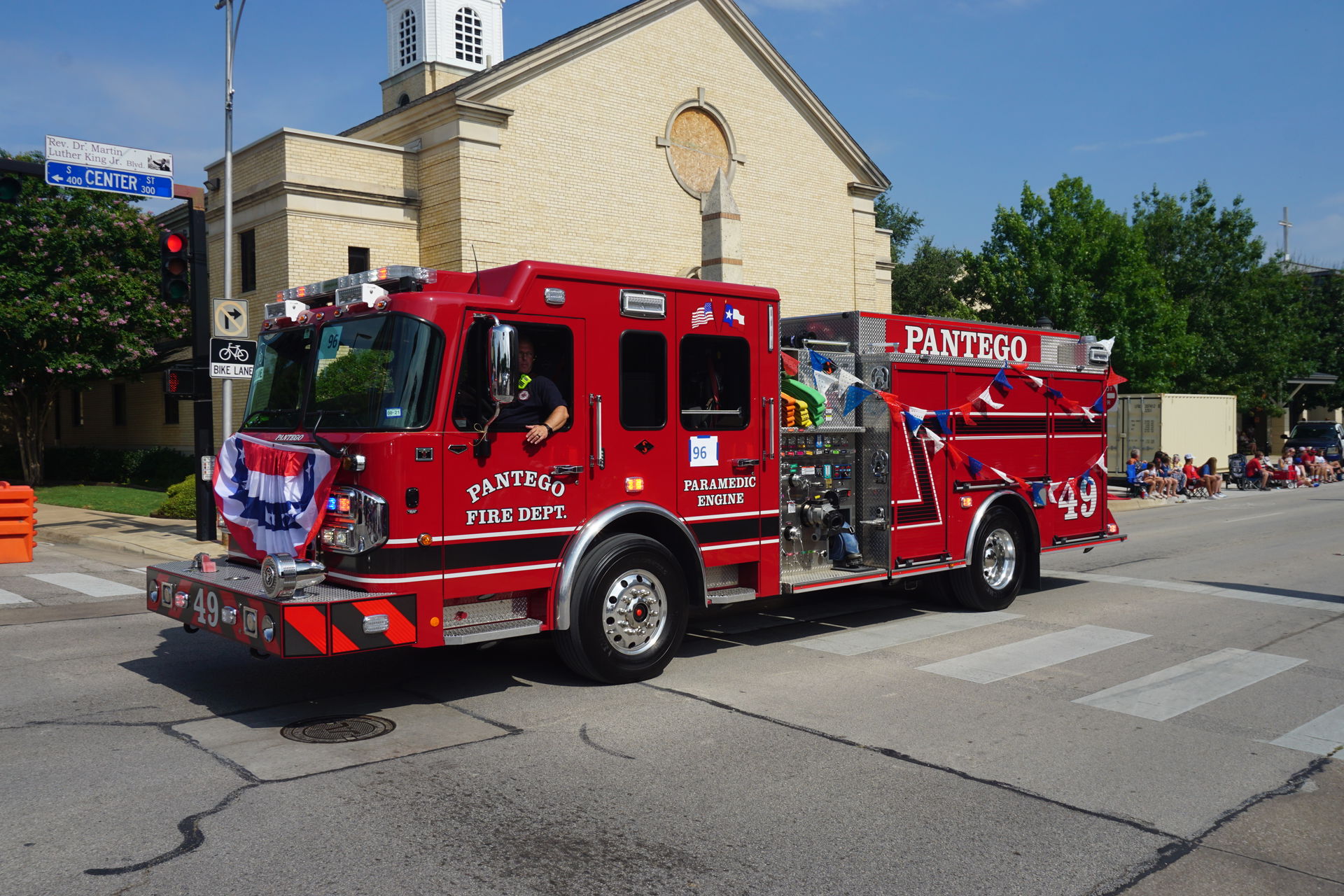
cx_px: 672
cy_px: 448
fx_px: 1120
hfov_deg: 61.9
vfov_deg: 43.6
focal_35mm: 30
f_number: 11
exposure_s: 1/250
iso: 100
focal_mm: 20
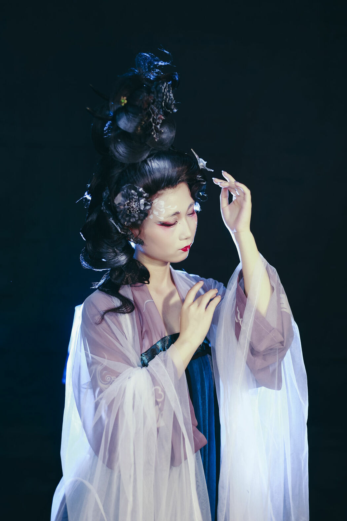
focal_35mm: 49
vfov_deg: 40.3
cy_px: 260
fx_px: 708
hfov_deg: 27.5
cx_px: 174
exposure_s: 1/100
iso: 320
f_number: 2
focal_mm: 50
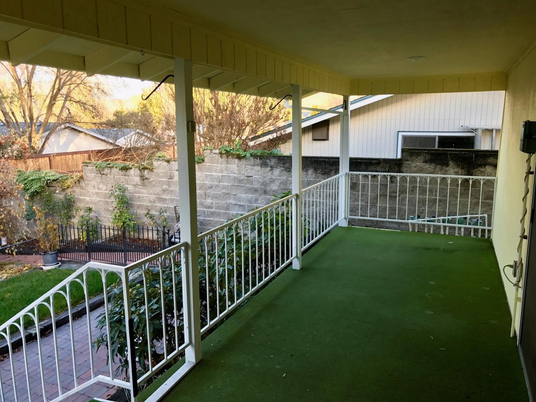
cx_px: 268
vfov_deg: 49.7
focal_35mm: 28
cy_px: 201
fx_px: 434
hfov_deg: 63.4
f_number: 1.8
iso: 25
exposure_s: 1/60
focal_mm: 3.99
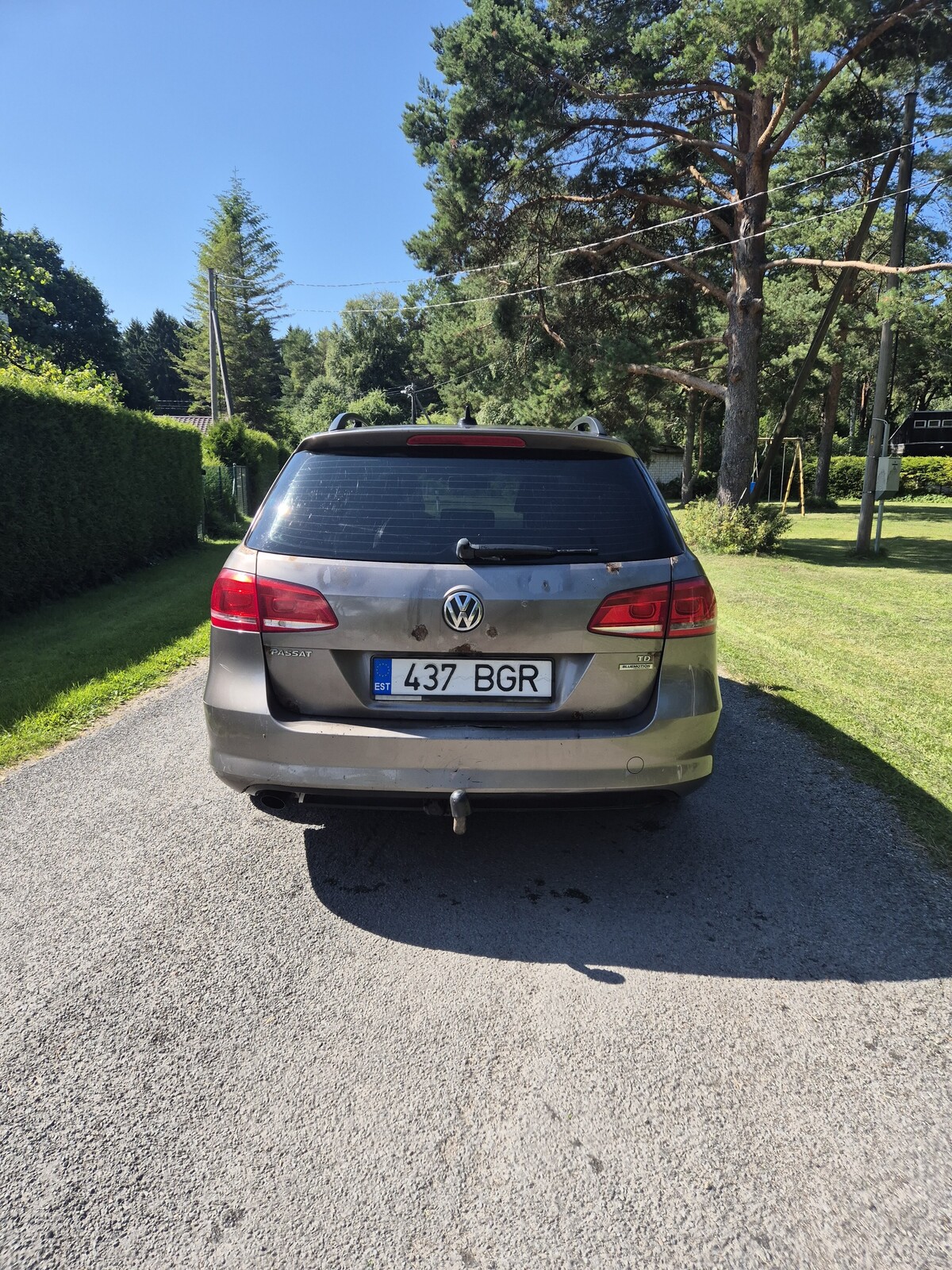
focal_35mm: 23
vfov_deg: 73.9
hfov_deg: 58.9
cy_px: 635
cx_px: 476
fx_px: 843
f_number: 1.8
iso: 25
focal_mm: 5.4
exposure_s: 1/958
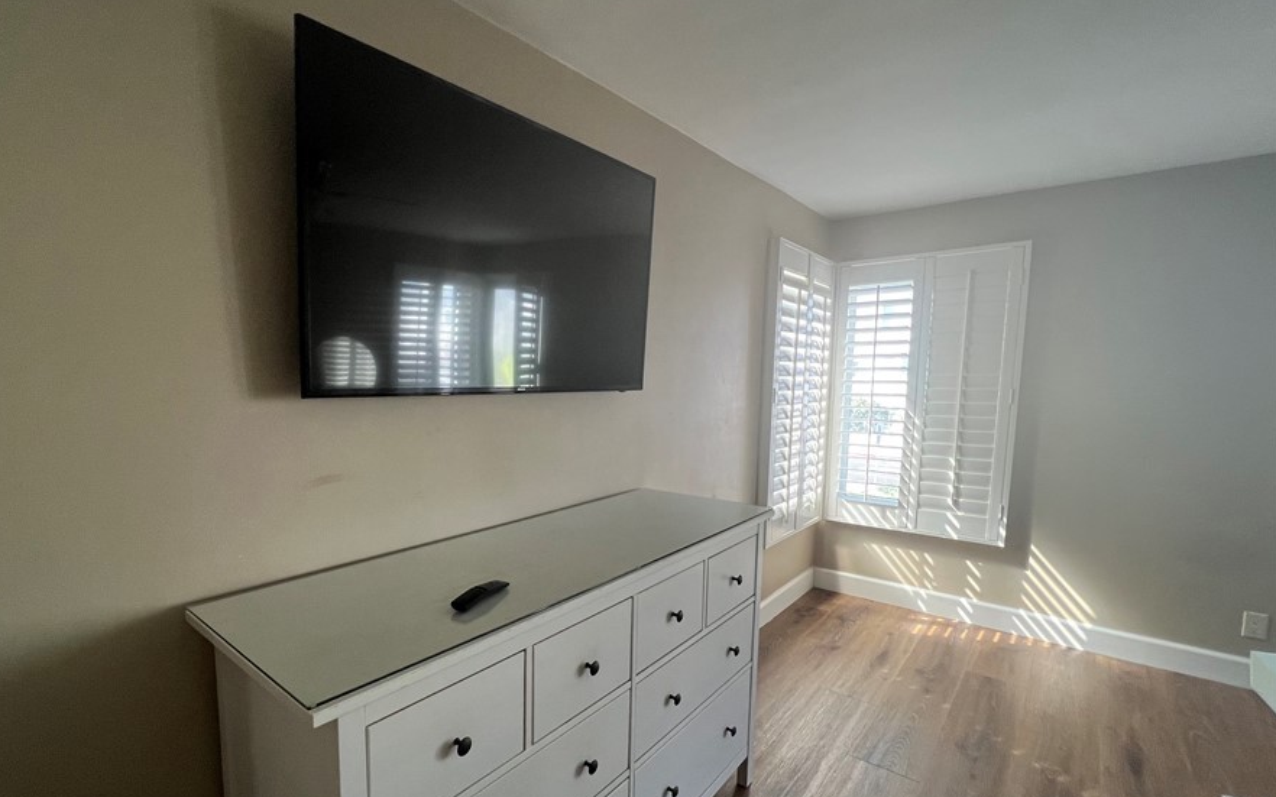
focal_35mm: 16
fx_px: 556
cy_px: 447
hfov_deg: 97.1
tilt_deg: -6.9
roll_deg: +0.2
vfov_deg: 71.0
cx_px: 540
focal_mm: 1.57
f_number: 1.8
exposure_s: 1/99
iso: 160
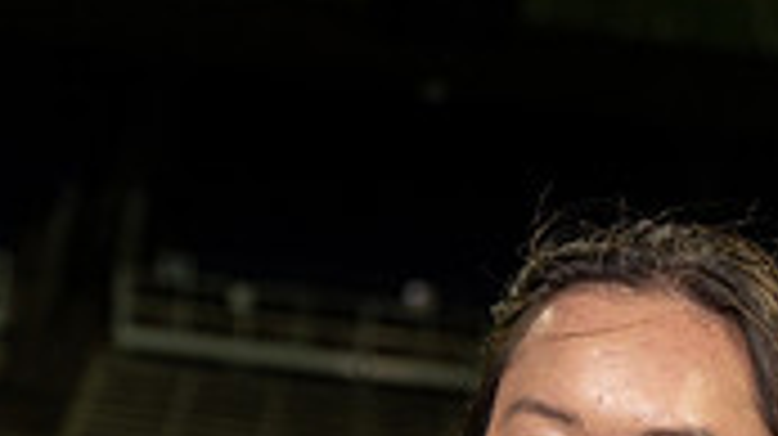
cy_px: 993
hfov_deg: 13.6
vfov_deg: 7.3
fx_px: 3257
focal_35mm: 158
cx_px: 621
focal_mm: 58
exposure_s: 1/250
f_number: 4.5
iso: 640
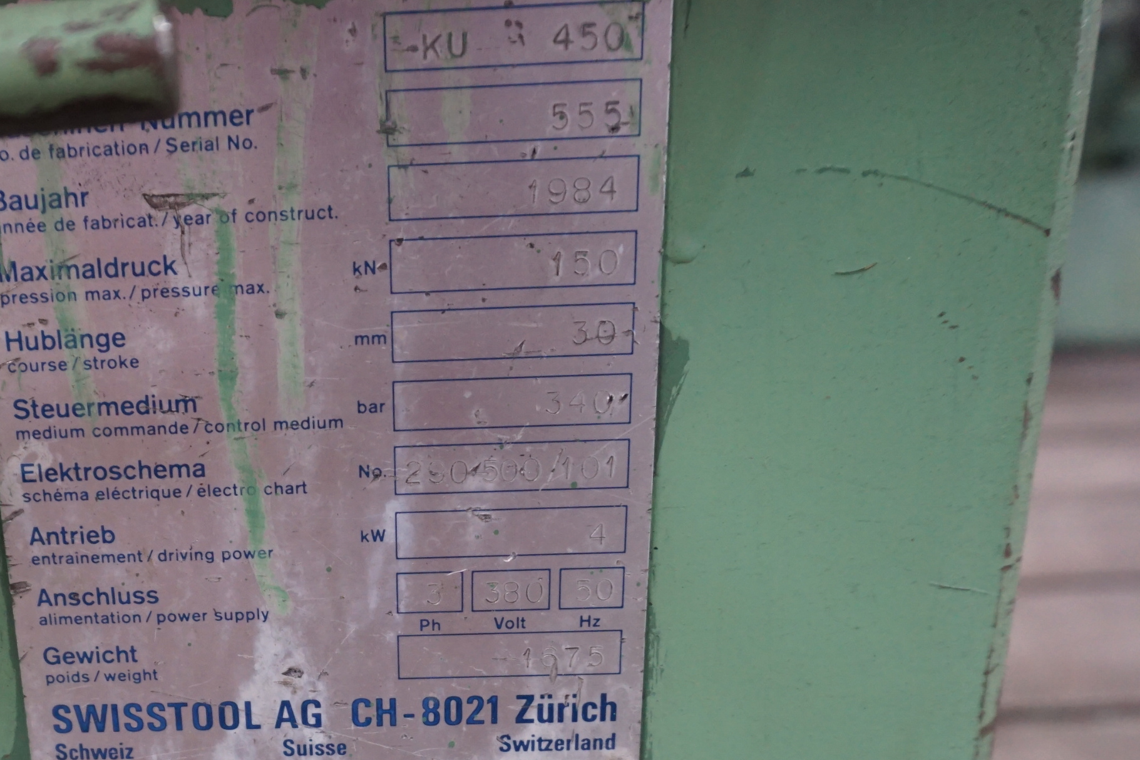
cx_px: 296
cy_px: 631
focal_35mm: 43
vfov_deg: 30.3
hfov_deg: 44.1
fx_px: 1362
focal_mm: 16
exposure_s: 1/60
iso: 1250
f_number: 4
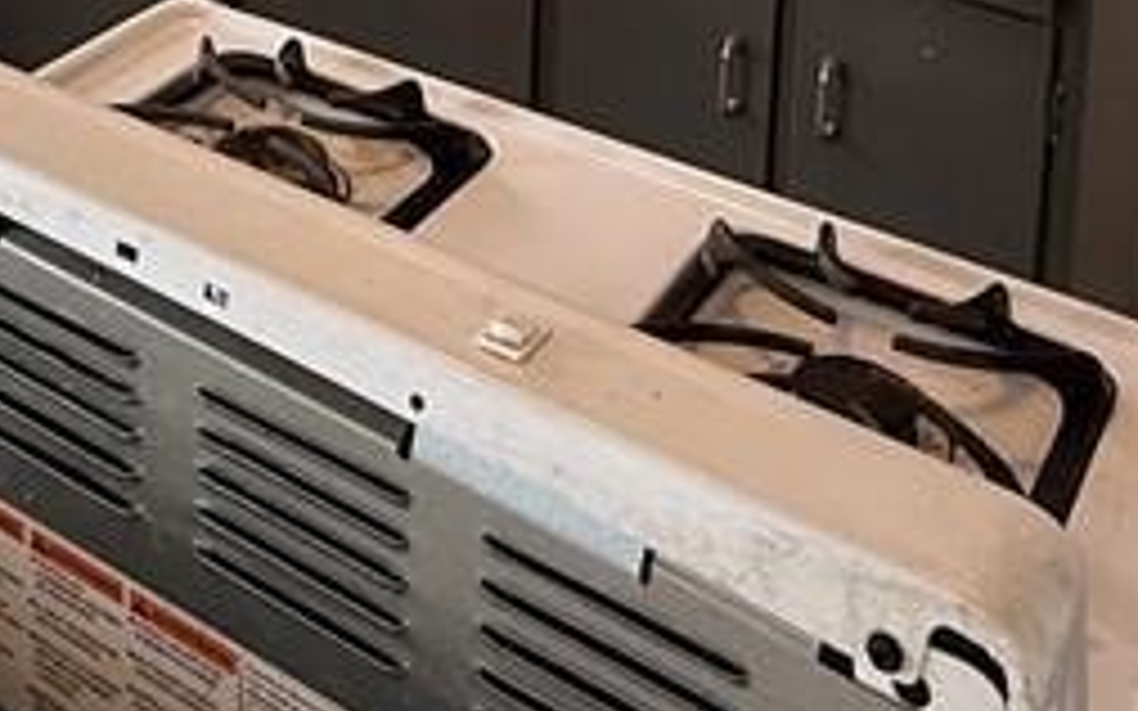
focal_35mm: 60
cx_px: 301
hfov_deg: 33.4
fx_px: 1860
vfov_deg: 17.1
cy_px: -621
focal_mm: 2.22
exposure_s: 1/120
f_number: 2.2
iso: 200
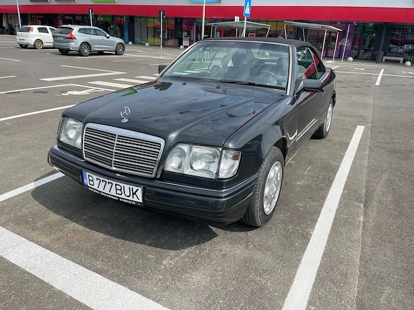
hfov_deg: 69.4
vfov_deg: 54.9
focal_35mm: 25
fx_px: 299
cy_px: 155
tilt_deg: -21.9
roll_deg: -3.7
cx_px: 207
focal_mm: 5.1
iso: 32
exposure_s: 1/3559
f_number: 1.6
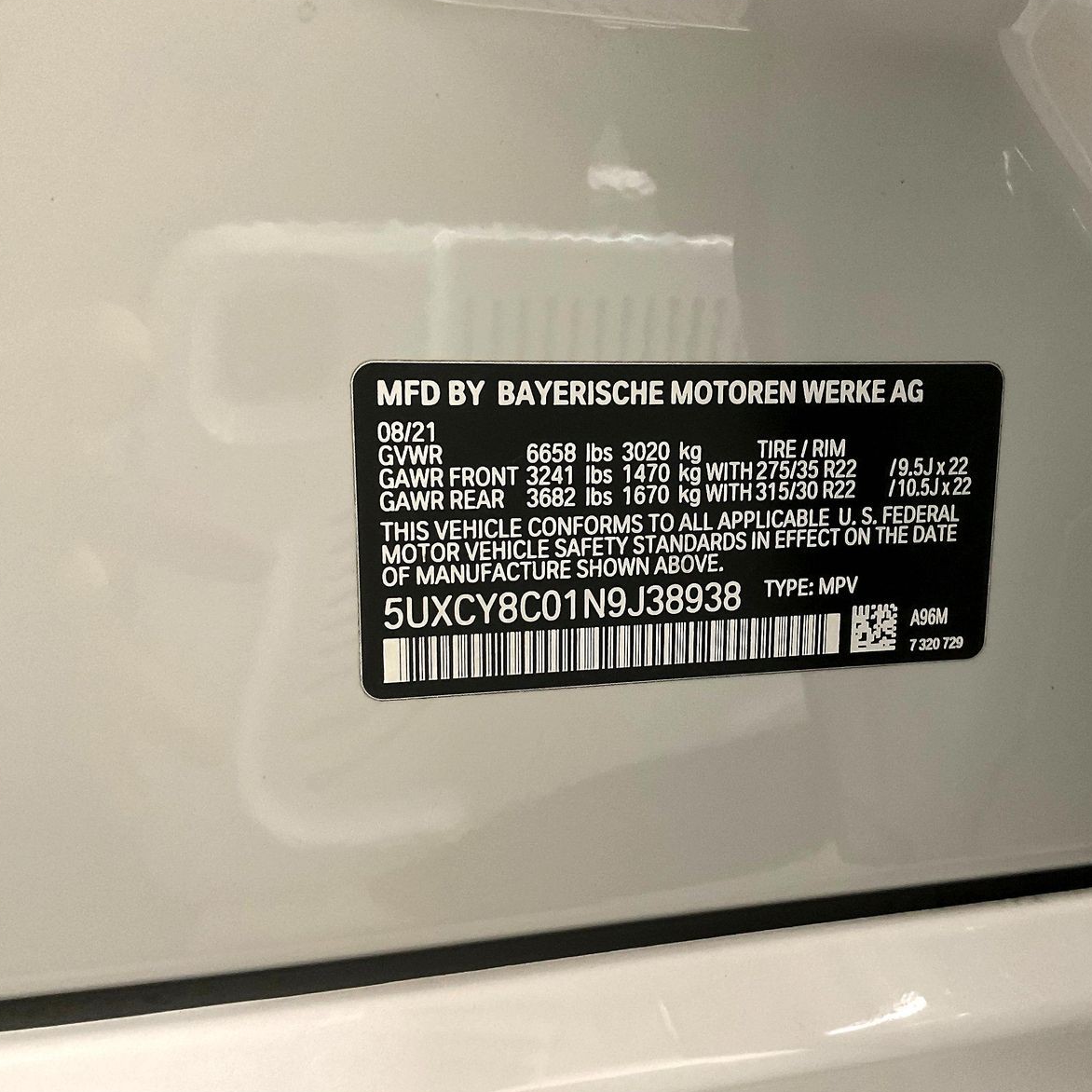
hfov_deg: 46.9
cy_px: 546
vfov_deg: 47.2
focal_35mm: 35
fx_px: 1249
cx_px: 672
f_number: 1.8
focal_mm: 3
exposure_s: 1/40
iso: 250
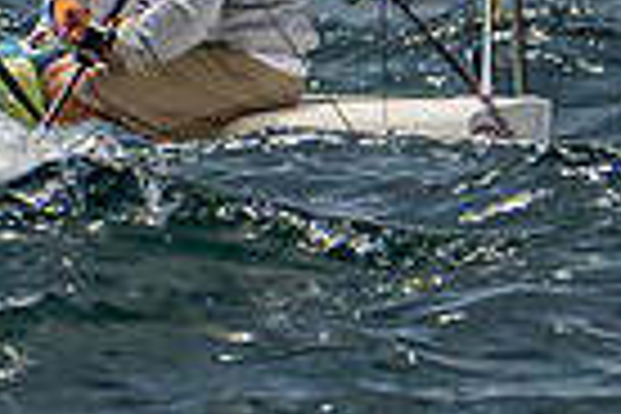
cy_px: -796
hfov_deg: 1.2
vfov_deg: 0.8
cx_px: -15
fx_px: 30668
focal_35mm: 1778
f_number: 6.3
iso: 400
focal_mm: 195
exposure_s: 1/4000
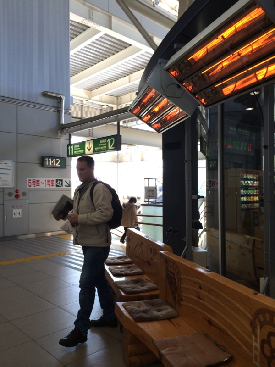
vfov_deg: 60.0
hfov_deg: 46.8
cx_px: 138
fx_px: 318
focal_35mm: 30
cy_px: 184
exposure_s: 1/135
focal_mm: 4.12
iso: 32
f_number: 2.2
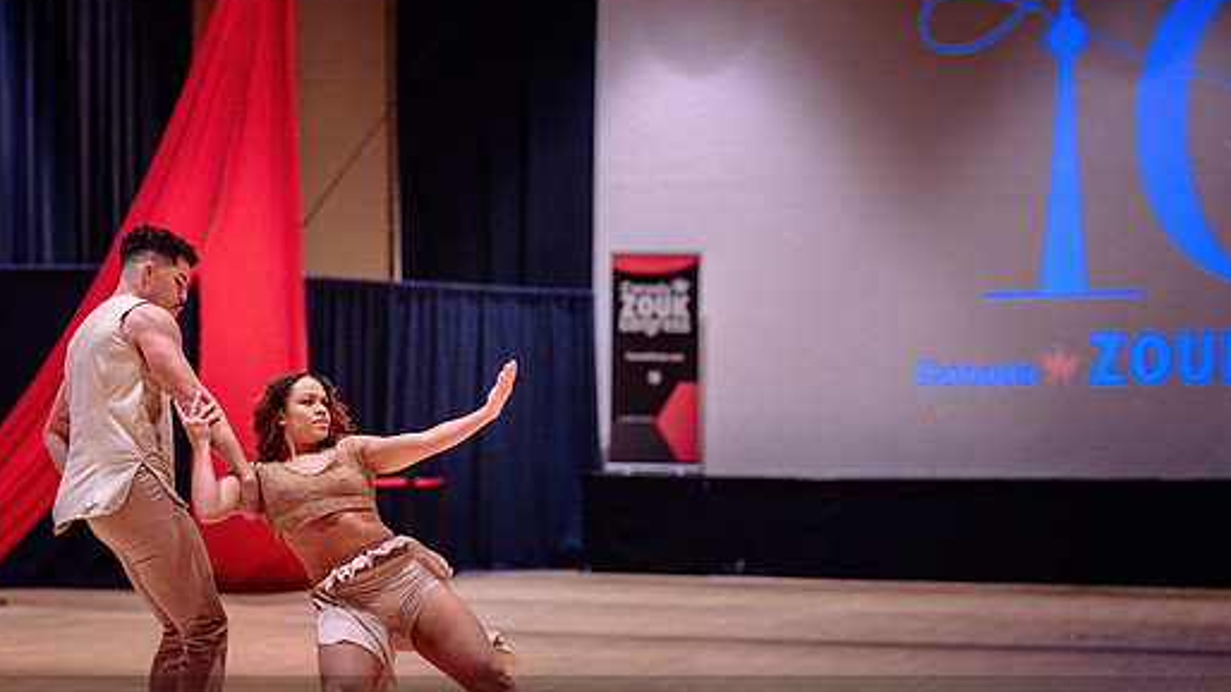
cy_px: 452
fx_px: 2448
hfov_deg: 28.0
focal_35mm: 75
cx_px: 410
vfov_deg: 16.1
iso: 1600
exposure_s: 1/320
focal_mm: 50
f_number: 1.4
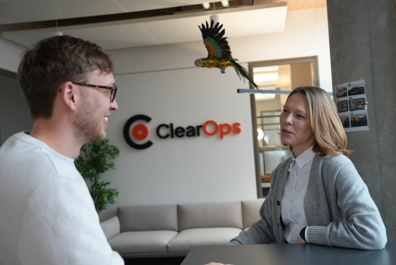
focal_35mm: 39
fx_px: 429
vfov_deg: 34.3
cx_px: 198
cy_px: 132
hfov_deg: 49.5
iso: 1600
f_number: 4
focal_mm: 39
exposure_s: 1/160
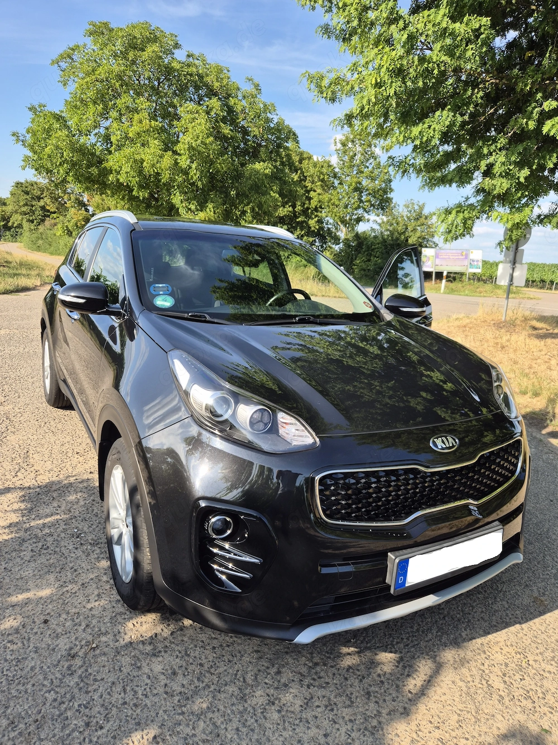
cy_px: 372
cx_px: 279
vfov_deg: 73.9
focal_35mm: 23
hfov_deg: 58.9
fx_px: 494
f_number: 1.8
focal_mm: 5.4
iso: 25
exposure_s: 1/736
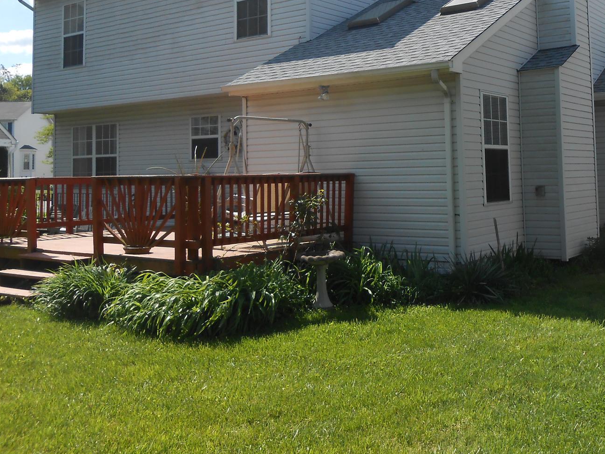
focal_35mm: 41
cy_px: 114
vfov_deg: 34.4
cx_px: 351
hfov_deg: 45.6
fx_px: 717
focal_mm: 4.6
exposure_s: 1/640
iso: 80
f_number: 3.5
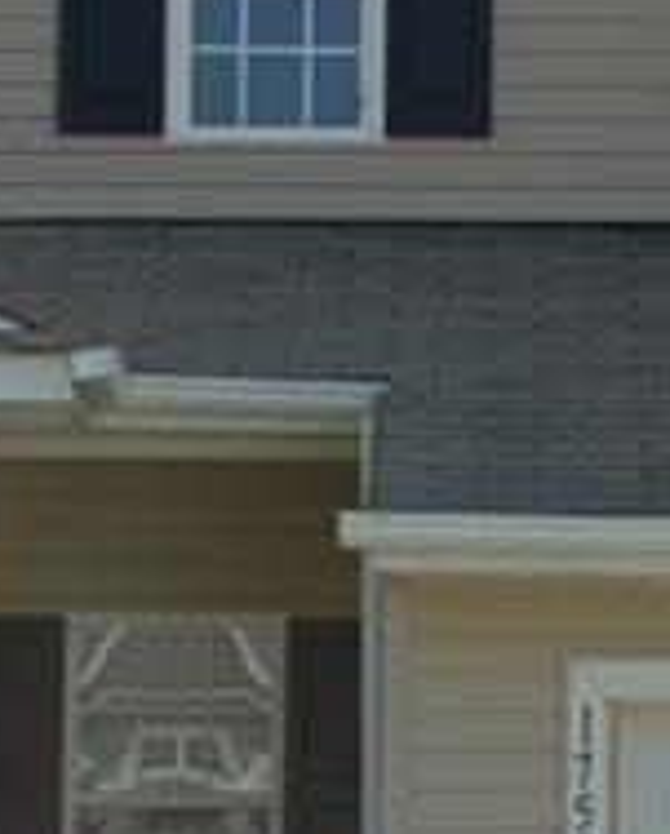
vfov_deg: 8.4
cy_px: 426
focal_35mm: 230
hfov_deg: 6.7
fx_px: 5687
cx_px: 461
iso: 100
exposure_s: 1/200
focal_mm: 30
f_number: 7.1
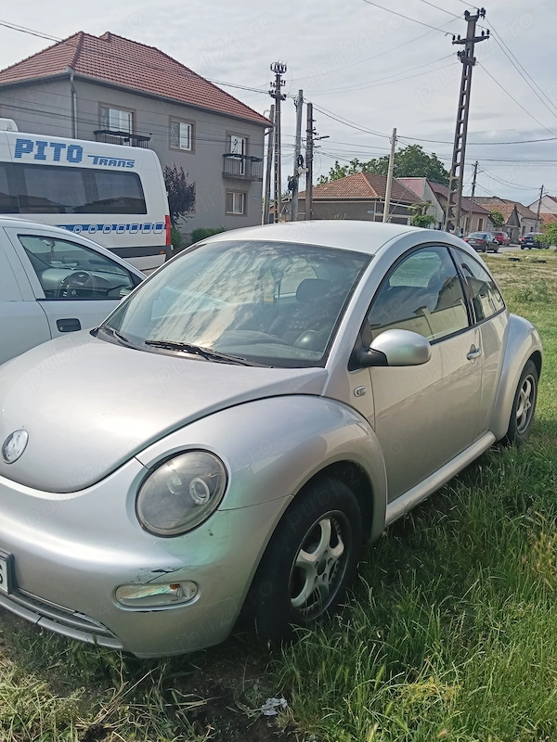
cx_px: 278
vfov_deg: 65.3
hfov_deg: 51.4
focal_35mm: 27
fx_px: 579
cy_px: 371
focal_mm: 3.98
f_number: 1.8
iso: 64
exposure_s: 1/997
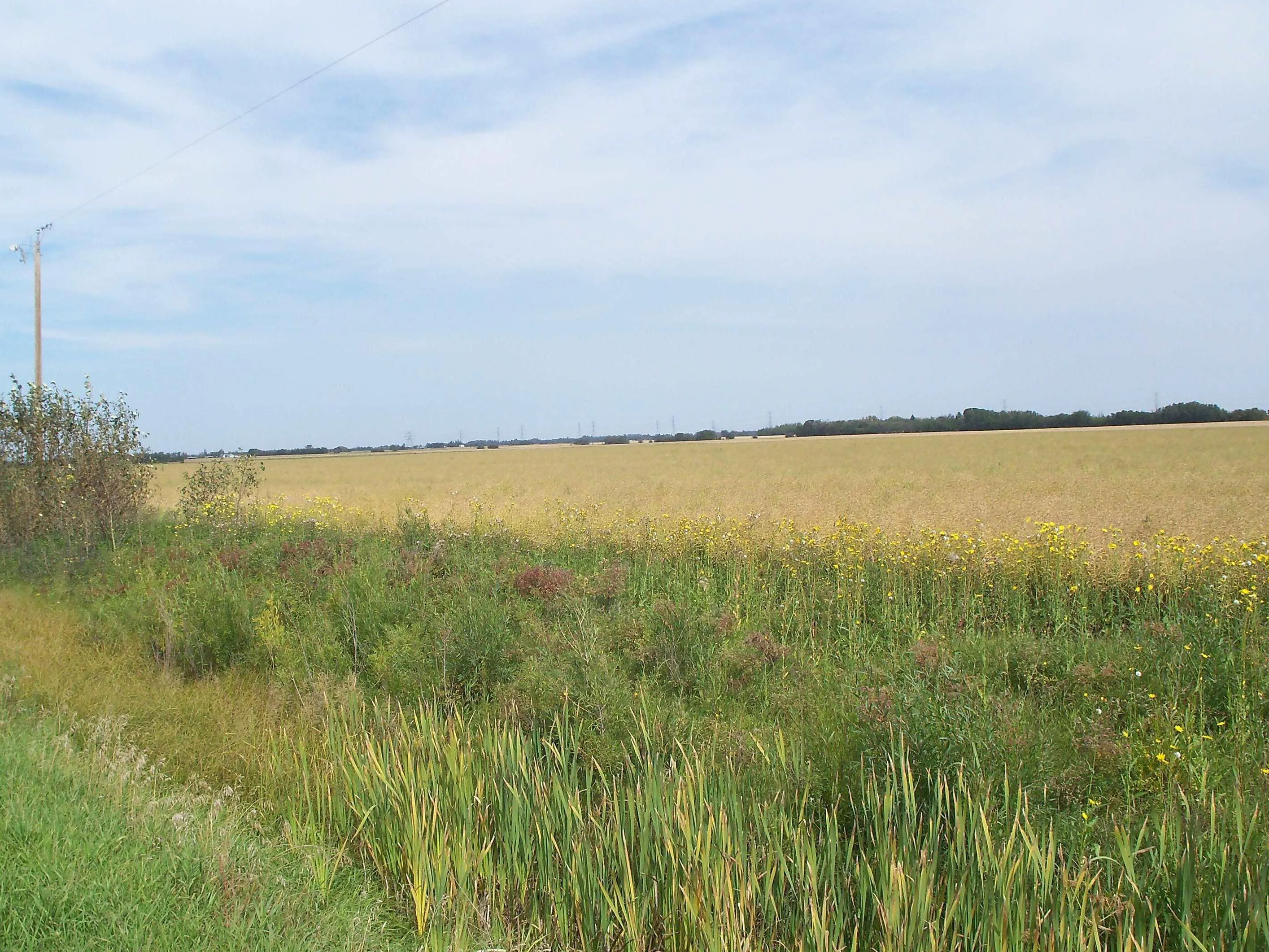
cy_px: 498
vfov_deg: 37.7
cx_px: 609
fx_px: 1393
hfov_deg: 49.0
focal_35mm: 38
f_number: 5.5
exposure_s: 1/320
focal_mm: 6.3
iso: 64
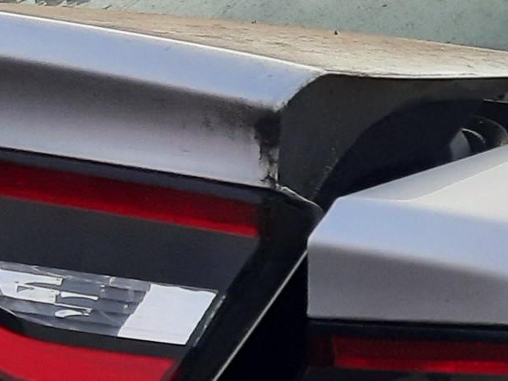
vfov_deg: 8.8
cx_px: 786
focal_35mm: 167
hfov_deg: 11.3
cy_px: 376
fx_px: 2450
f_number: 1.7
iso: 40
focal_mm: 3.92
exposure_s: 1/1276
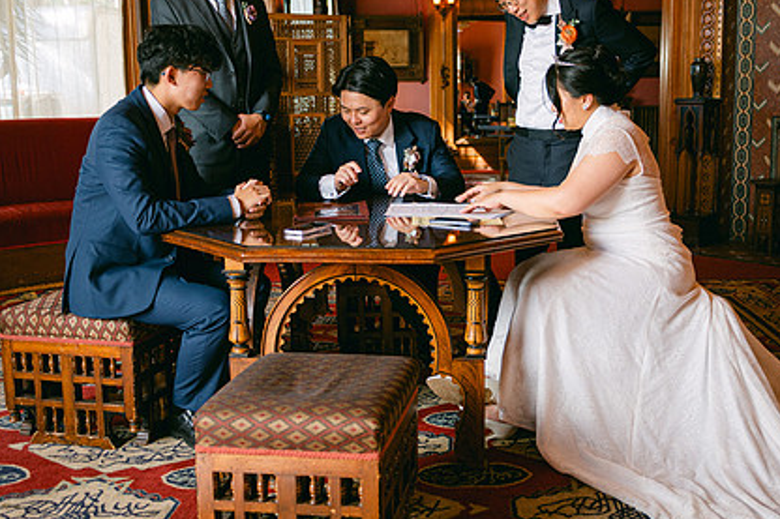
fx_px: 845
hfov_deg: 49.3
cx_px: 463
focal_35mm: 39
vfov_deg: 34.1
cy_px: 229
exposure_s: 1/125
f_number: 2.8
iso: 360
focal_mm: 28
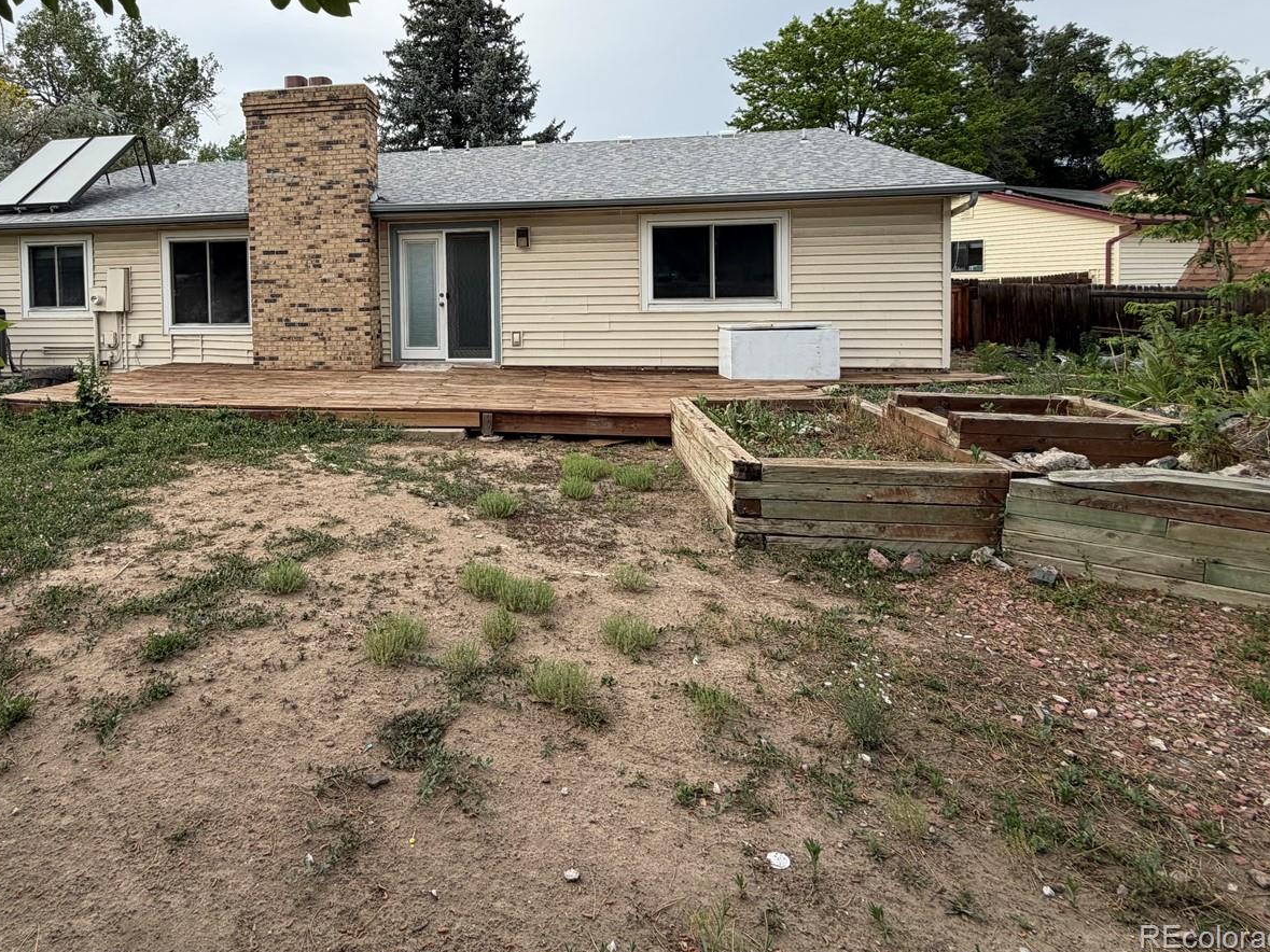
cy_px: 313
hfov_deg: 82.5
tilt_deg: -1.9
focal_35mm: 19
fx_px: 697
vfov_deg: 66.7
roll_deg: +1.4
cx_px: 452
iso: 40
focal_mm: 2.22
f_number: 2.2
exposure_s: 1/549
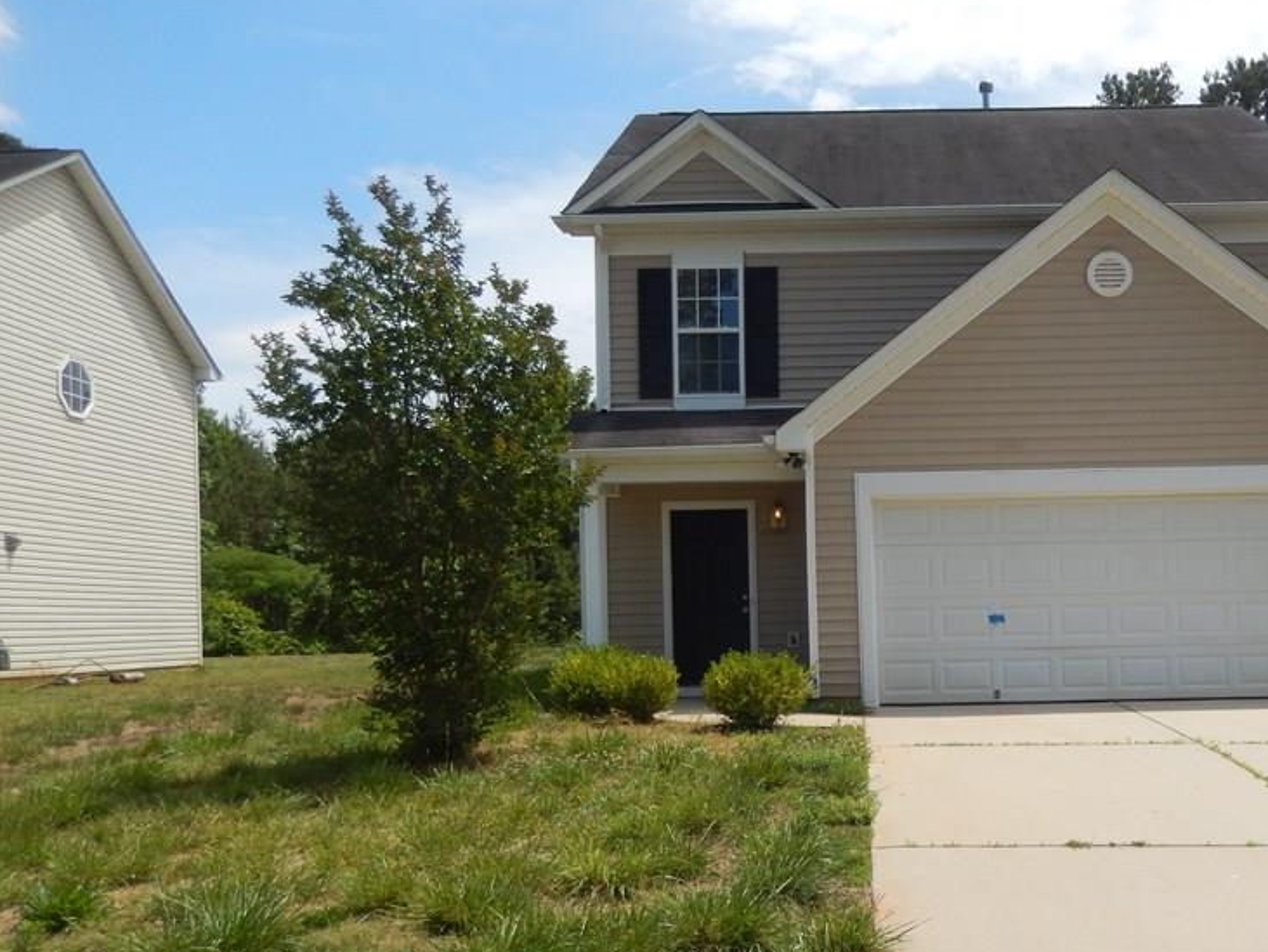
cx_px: 857
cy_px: 616
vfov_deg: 40.3
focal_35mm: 35
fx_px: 1283
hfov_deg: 51.5
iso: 125
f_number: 3.4
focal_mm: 4.5
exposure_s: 1/1500
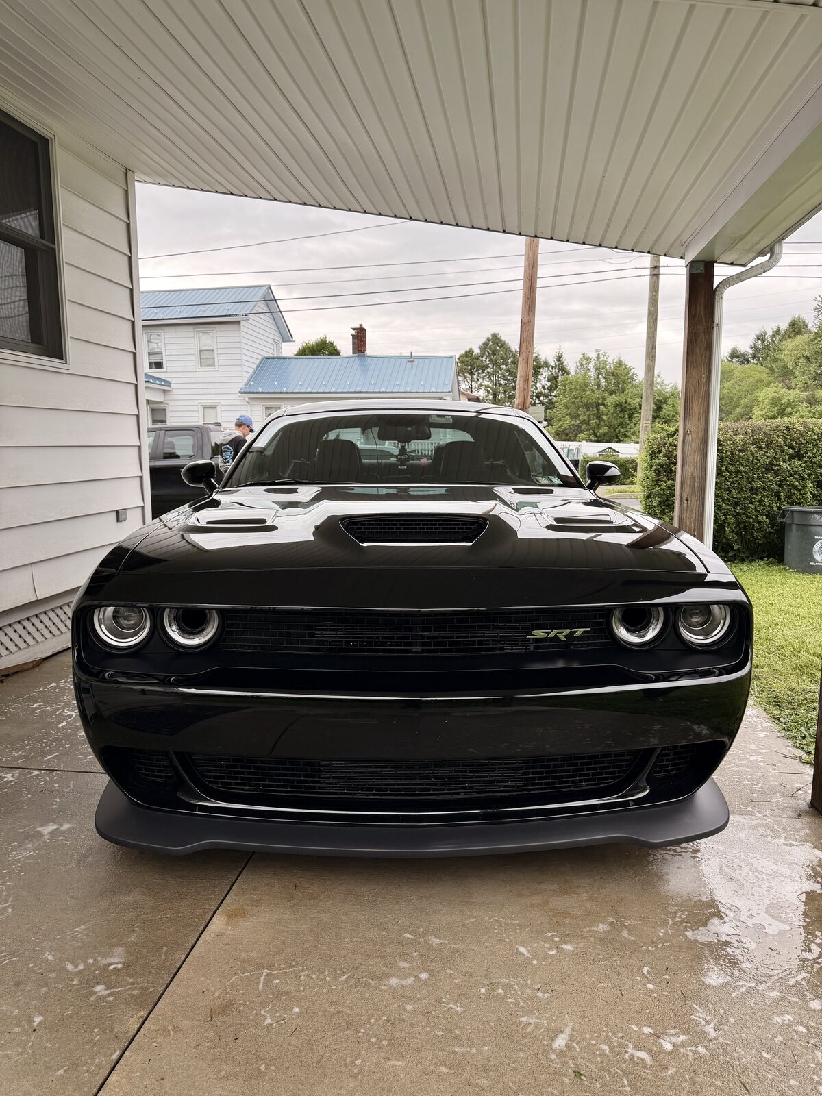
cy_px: 548
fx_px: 760
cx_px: 411
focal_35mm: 24
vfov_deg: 71.6
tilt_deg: -8.2
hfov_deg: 56.8
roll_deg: +0.3
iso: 100
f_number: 1.78
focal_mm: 6.76
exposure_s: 1/421
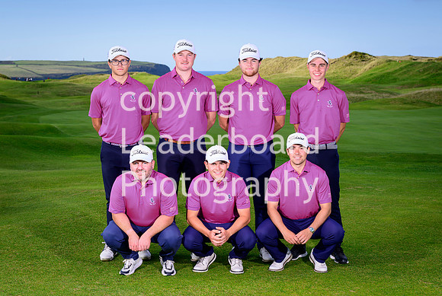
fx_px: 728
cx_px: 223
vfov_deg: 23.0
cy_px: 148
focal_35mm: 59
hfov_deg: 33.8
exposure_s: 1/400
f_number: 6.3
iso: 160
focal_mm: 56
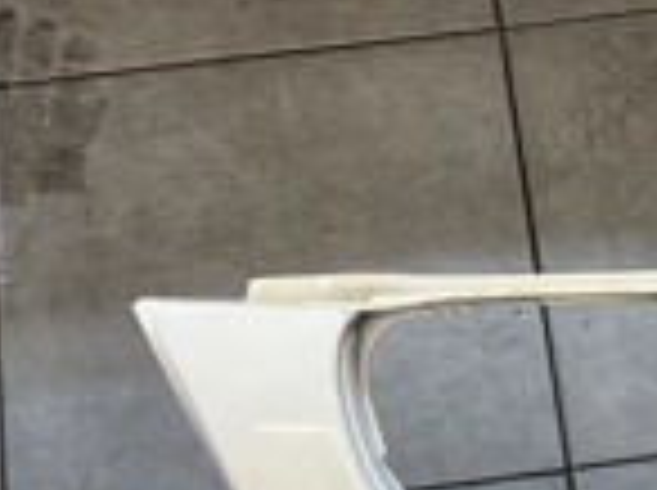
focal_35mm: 114
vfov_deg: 12.5
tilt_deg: -68.0
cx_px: 914
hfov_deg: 16.2
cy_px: 681
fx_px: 2160
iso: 100
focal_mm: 5.7
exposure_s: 1/100
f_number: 1.5
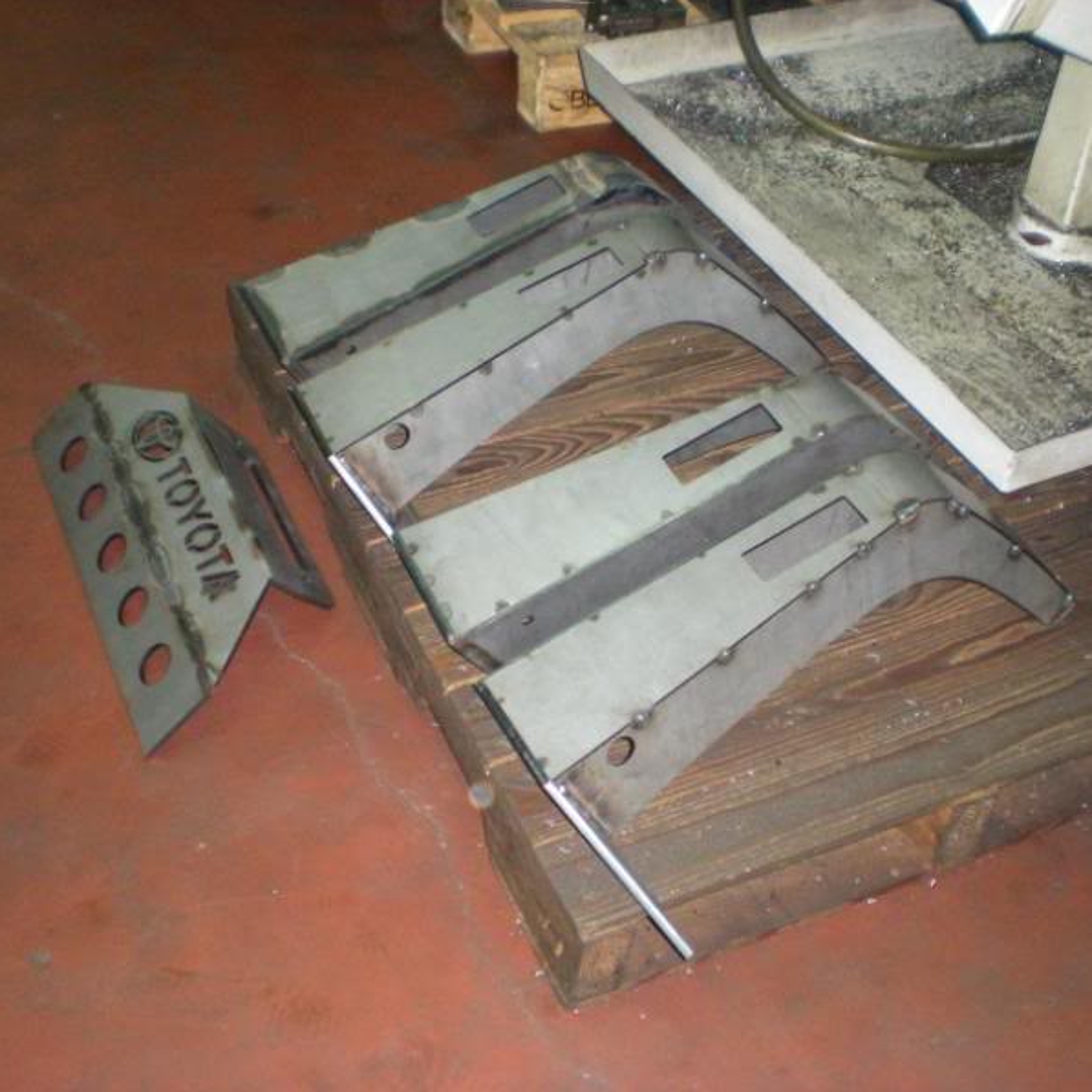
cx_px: 580
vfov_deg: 37.6
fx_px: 1606
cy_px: 545
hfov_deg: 37.5
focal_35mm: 45
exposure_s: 1/60
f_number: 3.1
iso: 509
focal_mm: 6.3
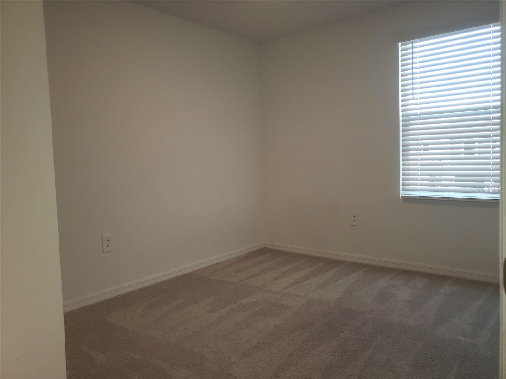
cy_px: 190
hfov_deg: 67.3
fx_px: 380
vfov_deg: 53.1
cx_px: 253
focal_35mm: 26
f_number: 1.5
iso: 64
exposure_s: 1/60
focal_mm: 4.3
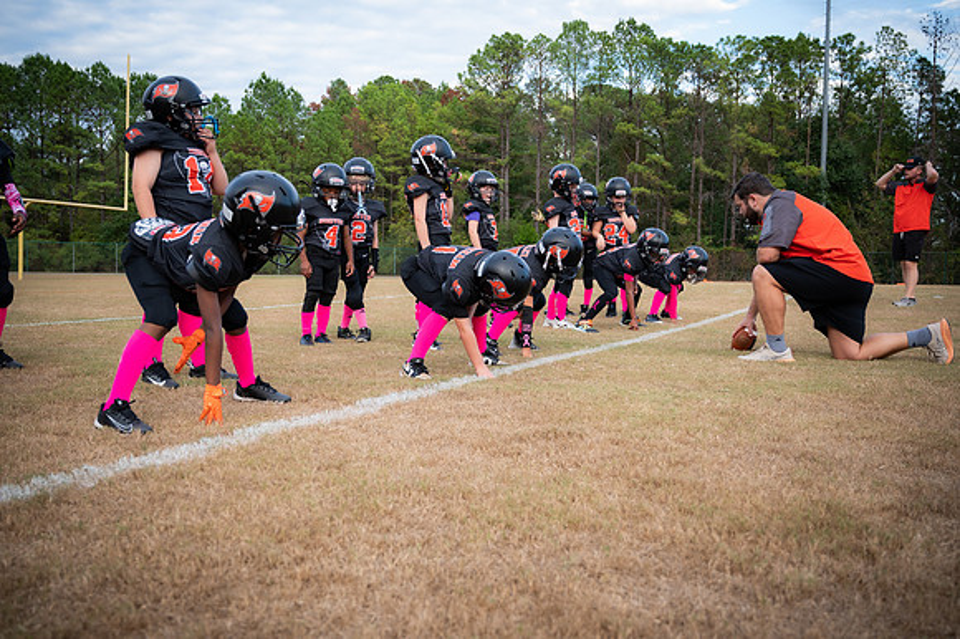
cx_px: 480
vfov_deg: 38.3
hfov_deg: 55.1
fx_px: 919
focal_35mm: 34
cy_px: 320
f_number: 4
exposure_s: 1/640
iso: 640
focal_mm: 34.5
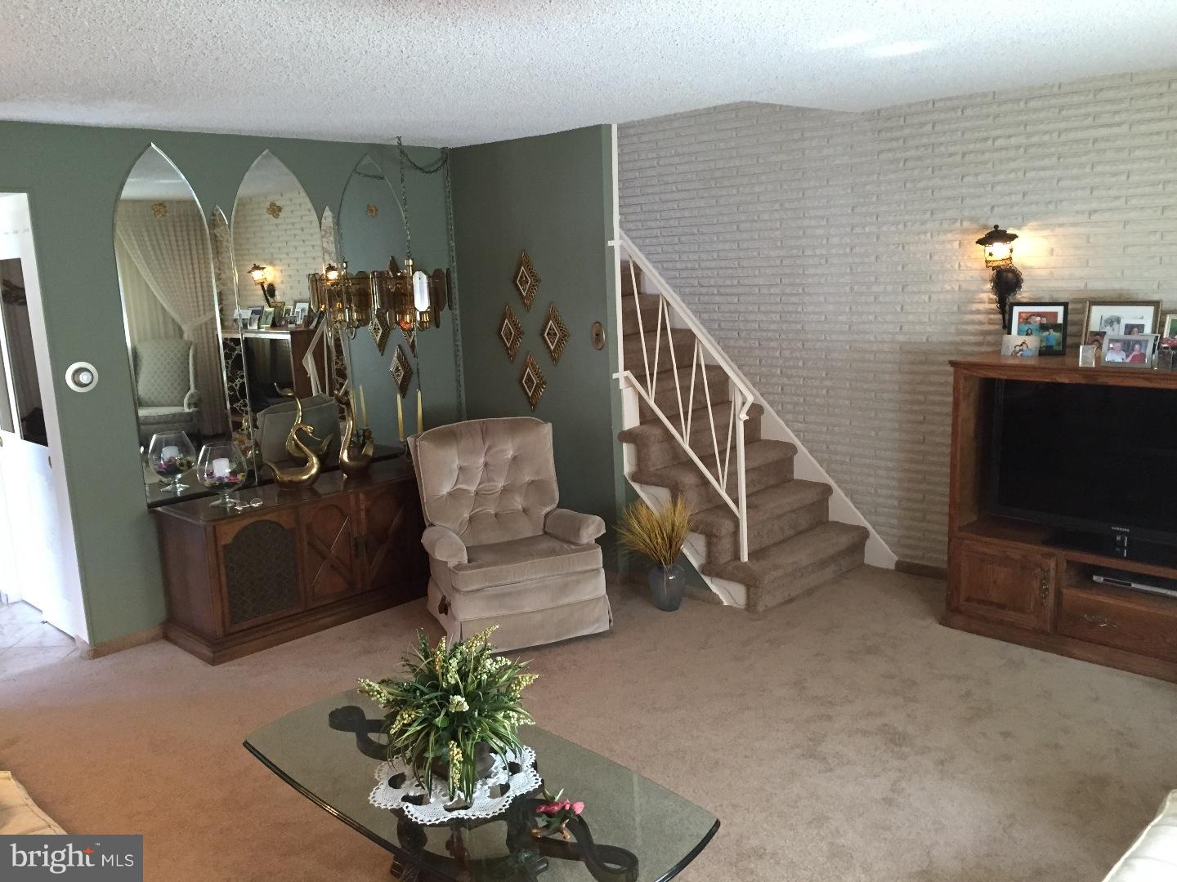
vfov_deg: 48.2
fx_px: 986
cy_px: 441
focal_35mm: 29
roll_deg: +1.8
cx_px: 588
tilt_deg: -11.2
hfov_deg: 61.7
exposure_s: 1/30
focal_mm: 4.15
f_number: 2.2
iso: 200
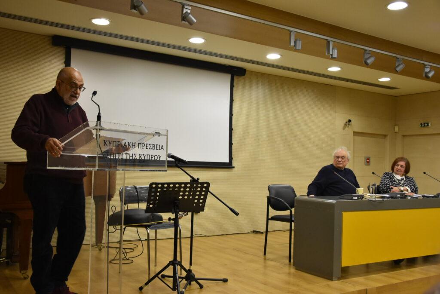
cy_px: 147
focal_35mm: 36
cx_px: 220
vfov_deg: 36.9
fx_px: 440
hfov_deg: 53.1
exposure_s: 1/100
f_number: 5
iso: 1600
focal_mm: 24
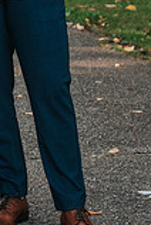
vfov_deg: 9.5
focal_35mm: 213
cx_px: -51
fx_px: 1334
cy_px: -60
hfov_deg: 6.4
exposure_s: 1/250
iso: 100
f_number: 3.2
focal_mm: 50
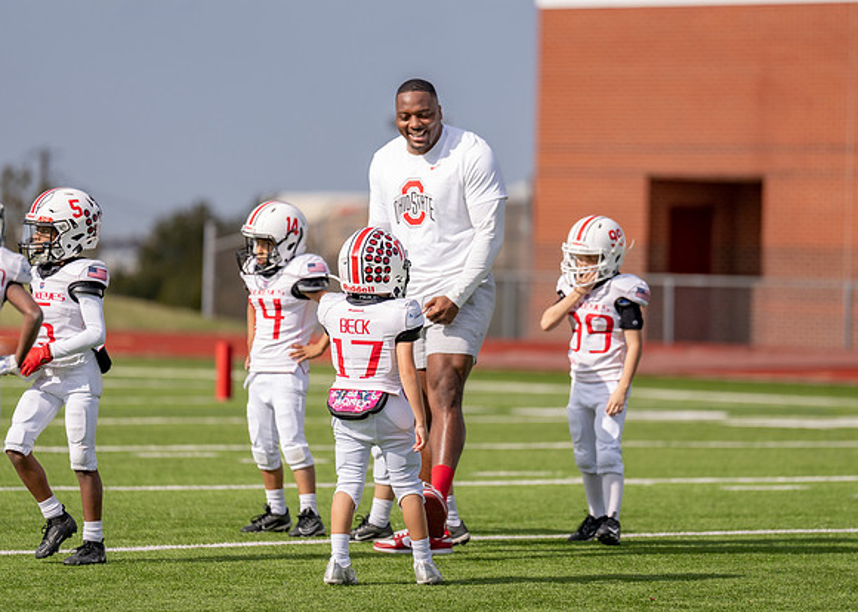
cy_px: 274
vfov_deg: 5.6
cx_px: 420
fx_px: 6296
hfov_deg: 7.8
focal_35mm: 258
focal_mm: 200
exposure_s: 1/4000
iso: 160
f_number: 2.8
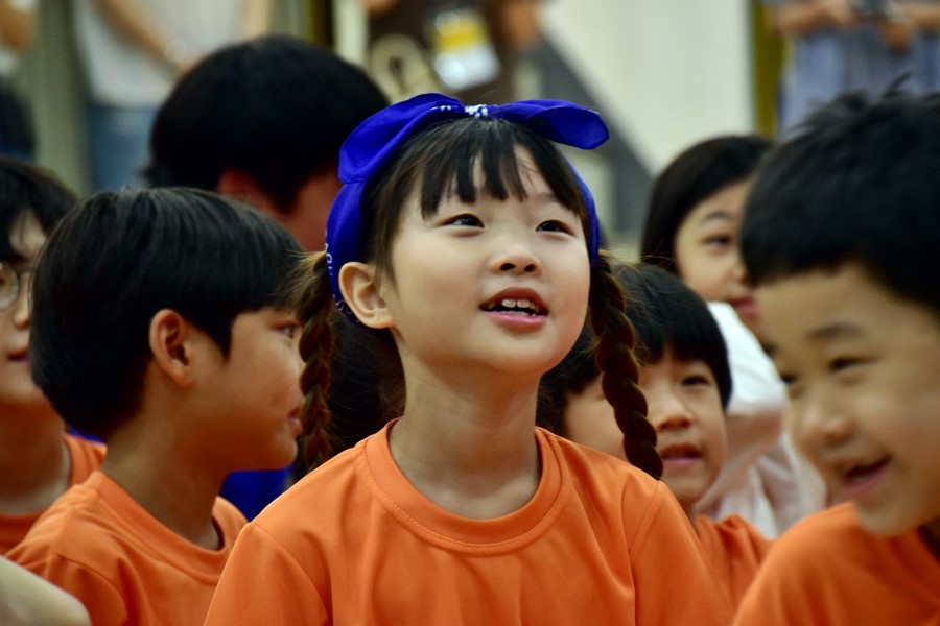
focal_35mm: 300
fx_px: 7833
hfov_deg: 6.9
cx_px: 470
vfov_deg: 4.6
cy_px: 313
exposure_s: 1/50
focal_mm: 200
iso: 800
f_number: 6.3
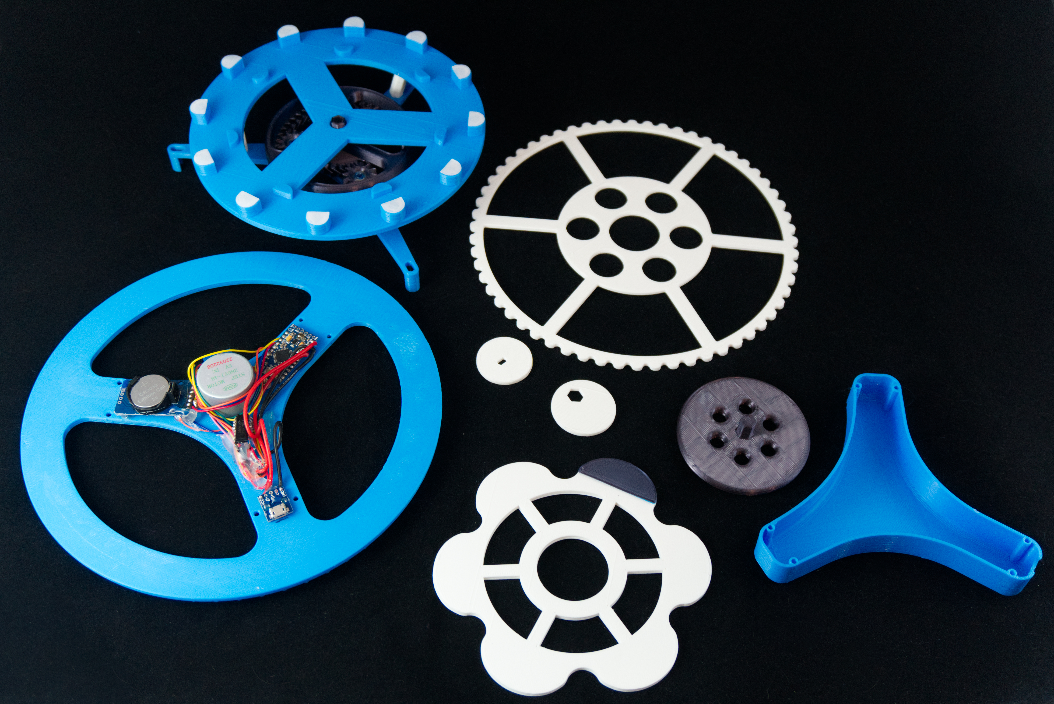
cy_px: 352
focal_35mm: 38
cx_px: 527
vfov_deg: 35.5
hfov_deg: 51.3
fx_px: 1099
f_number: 4.5
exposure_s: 1/160
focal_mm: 25
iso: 2000
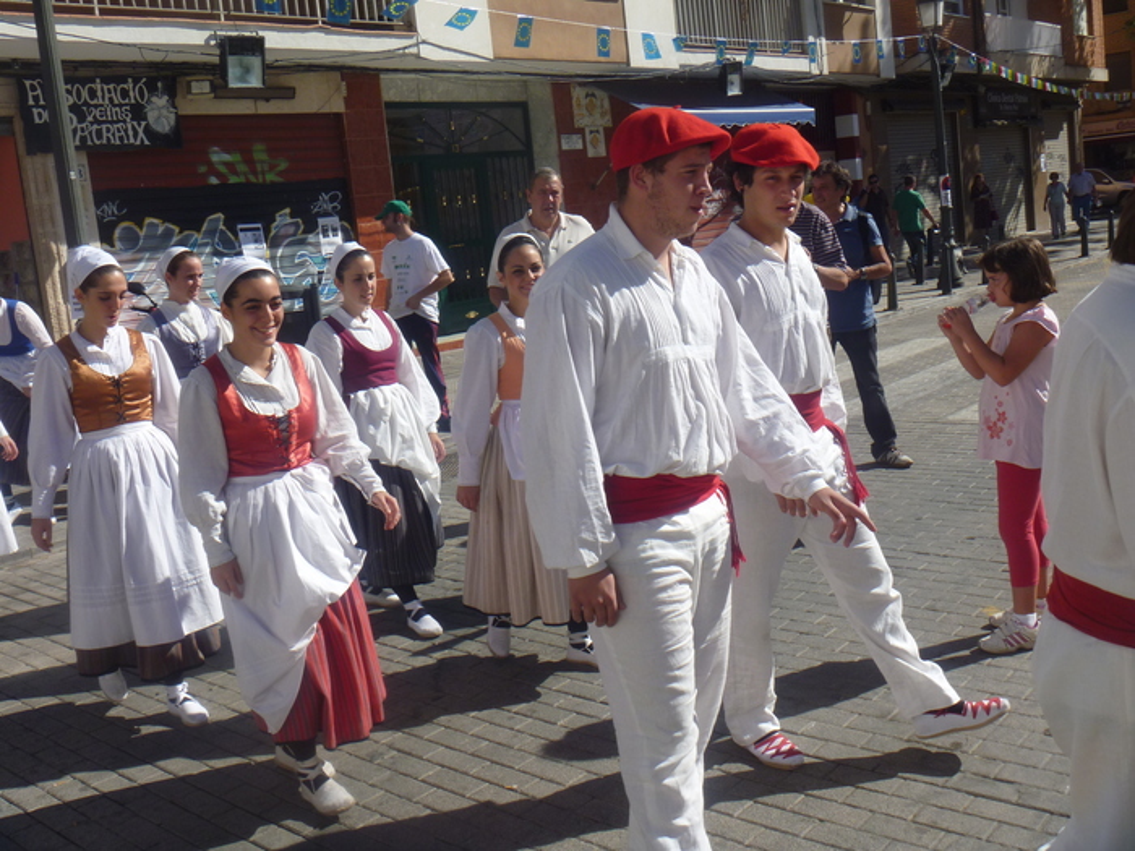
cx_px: 568
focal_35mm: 35
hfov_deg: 52.6
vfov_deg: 40.7
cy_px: 426
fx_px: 1148
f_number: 5.6
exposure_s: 1/500
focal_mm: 6.3
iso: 100
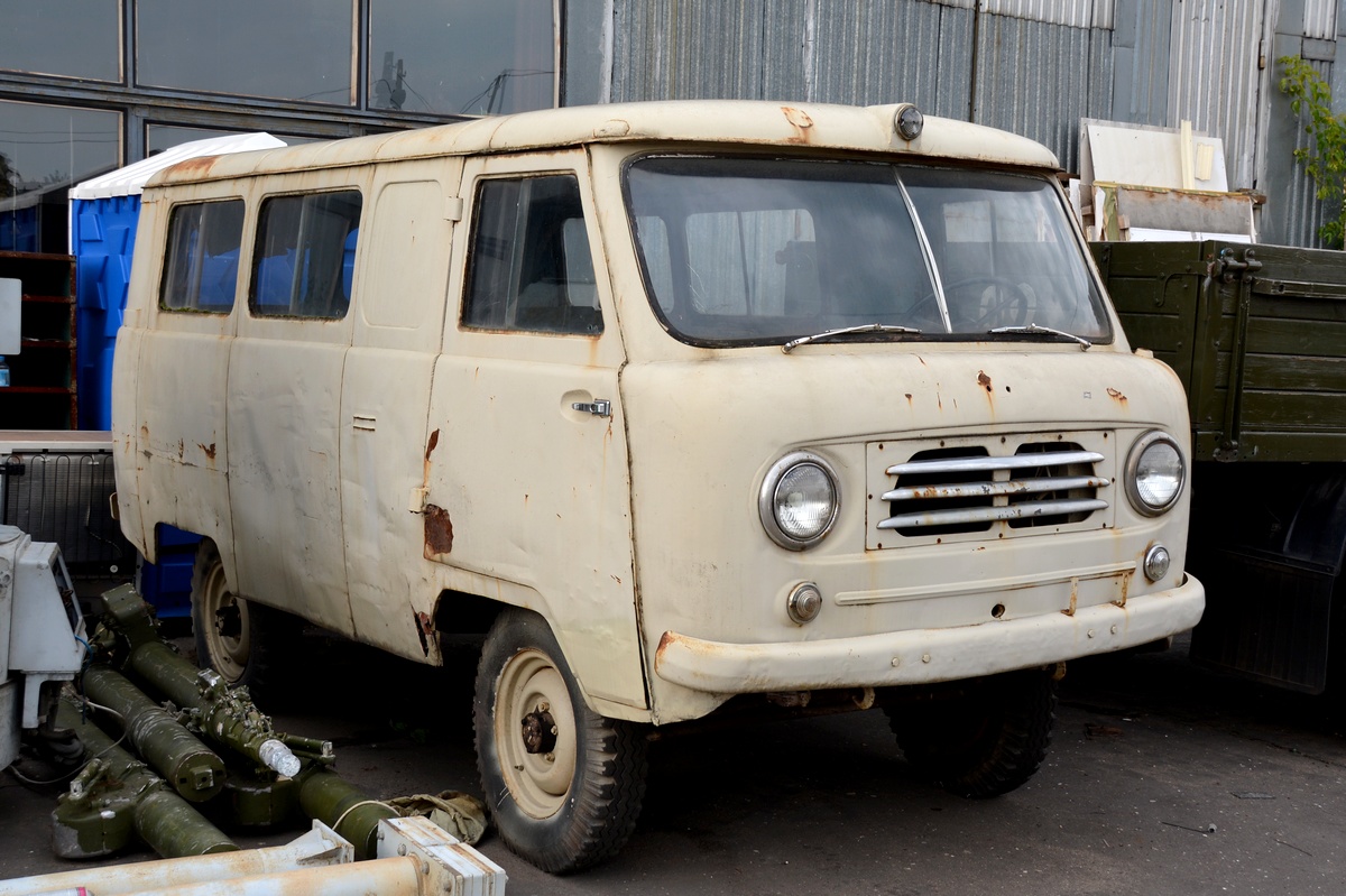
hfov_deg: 49.6
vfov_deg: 34.2
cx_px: 673
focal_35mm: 39
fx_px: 1457
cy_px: 448
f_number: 6.3
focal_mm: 26
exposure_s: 1/160
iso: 200
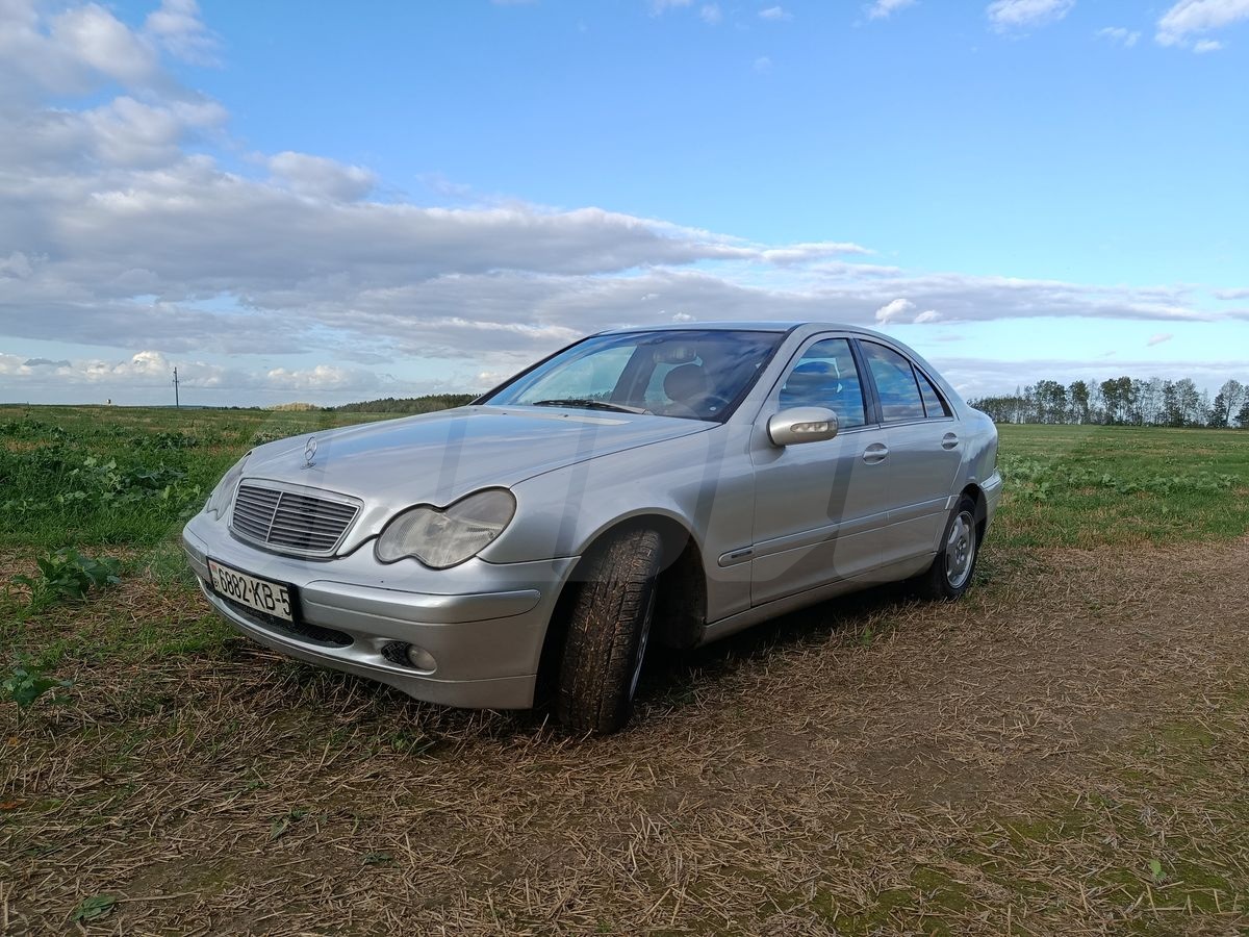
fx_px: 866
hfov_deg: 71.6
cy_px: 468
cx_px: 624
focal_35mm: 24
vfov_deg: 56.8
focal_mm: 5.24
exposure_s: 1/275
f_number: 1.7
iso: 50
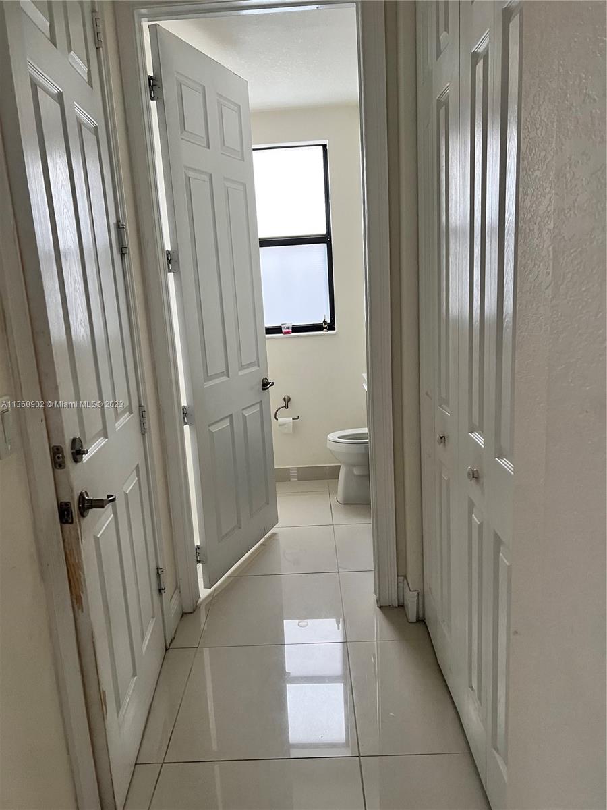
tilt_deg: -12.4
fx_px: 608
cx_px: 304
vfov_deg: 67.3
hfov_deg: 53.1
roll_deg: +4.1
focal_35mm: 26
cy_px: 405
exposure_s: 1/60
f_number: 1.5
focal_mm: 5.7
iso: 160
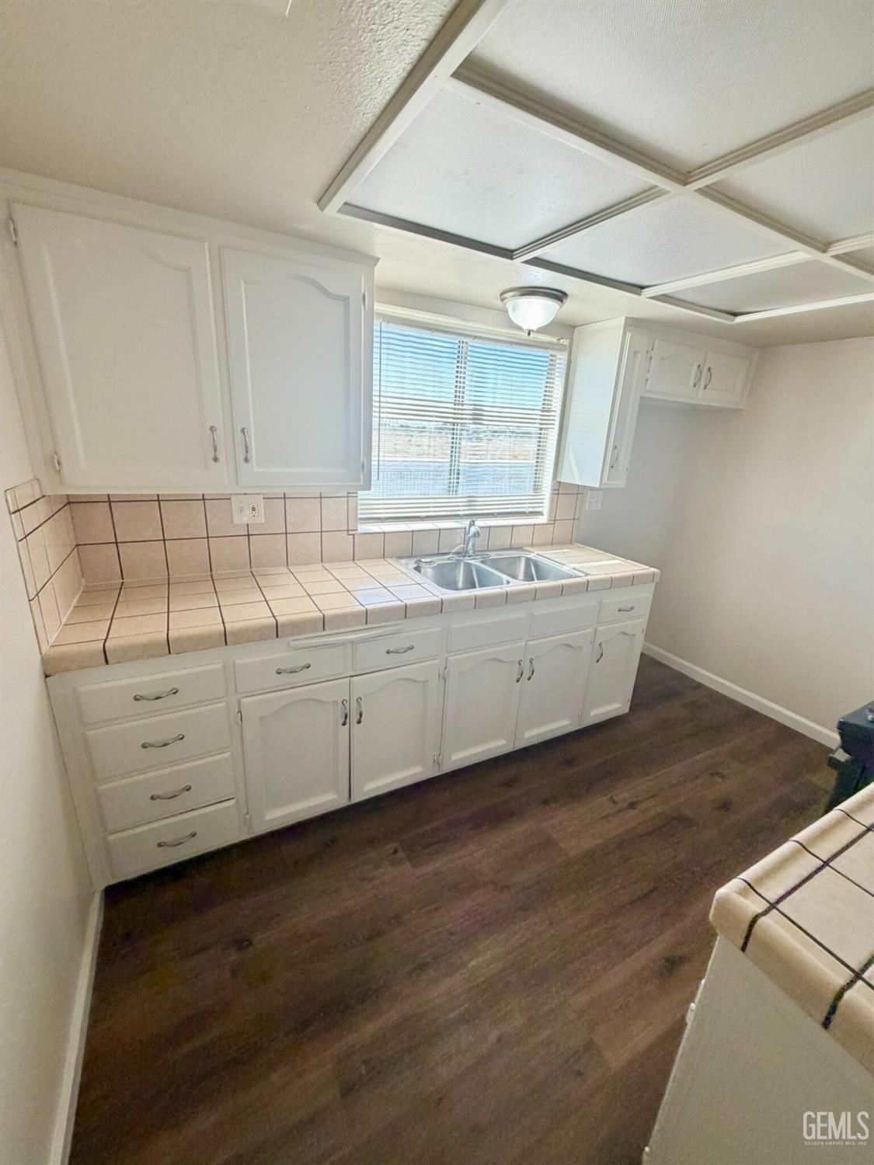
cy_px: 582
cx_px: 437
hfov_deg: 85.7
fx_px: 471
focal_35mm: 14
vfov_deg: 102.1
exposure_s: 1/120
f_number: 2.2
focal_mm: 2.22
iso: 200
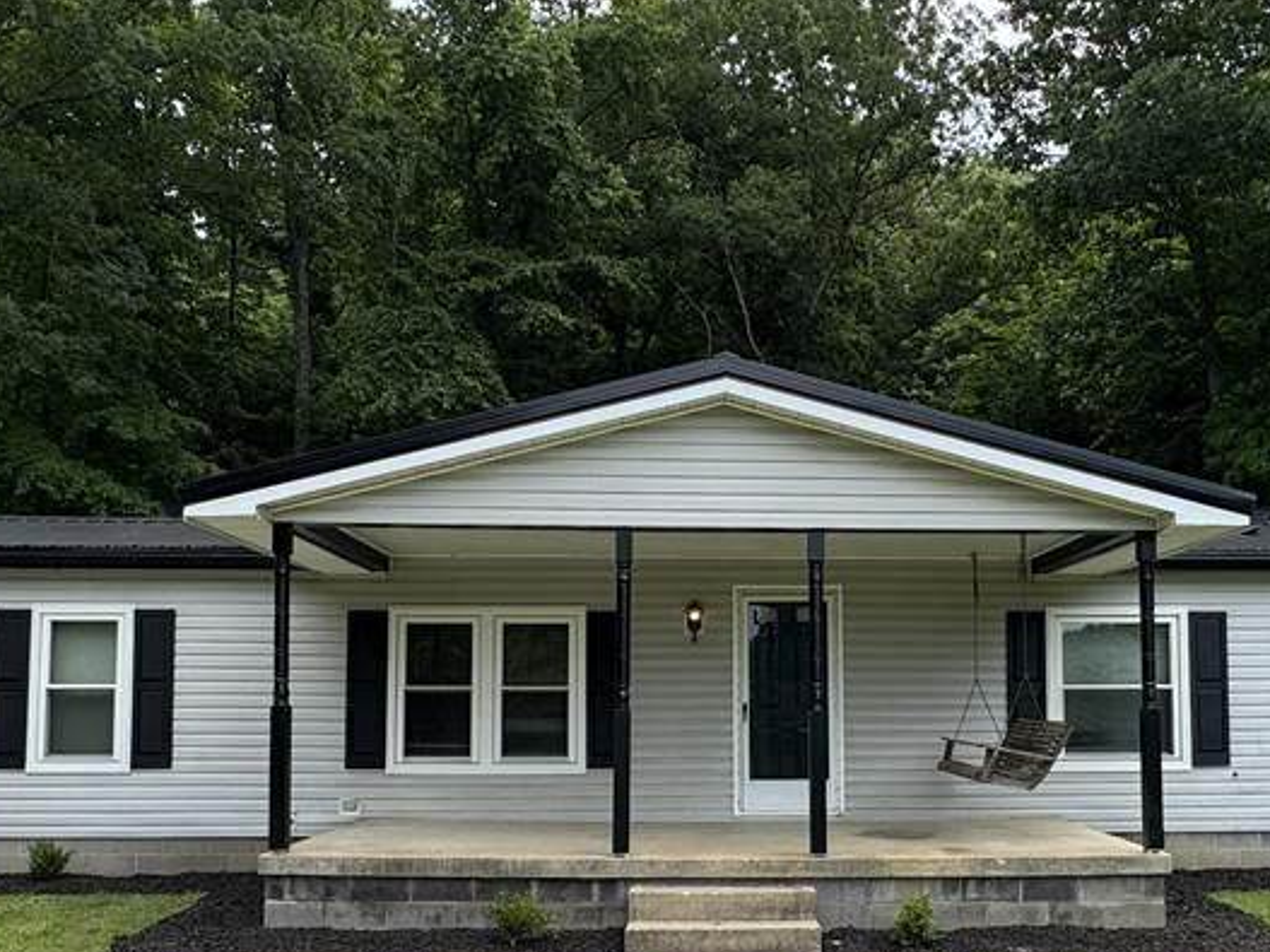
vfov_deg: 41.2
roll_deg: -0.7
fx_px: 1247
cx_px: 740
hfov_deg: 53.7
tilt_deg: +3.2
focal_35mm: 34
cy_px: 641
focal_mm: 2.22
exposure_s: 1/522
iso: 40
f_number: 2.2
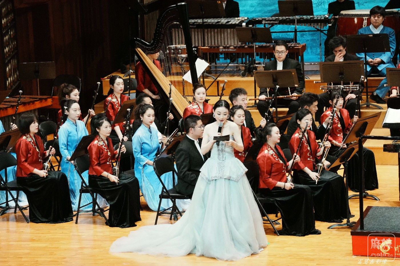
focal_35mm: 151
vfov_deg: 9.1
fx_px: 1677
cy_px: 133
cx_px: 200
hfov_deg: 13.6
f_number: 5.6
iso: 4000
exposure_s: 1/500
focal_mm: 151
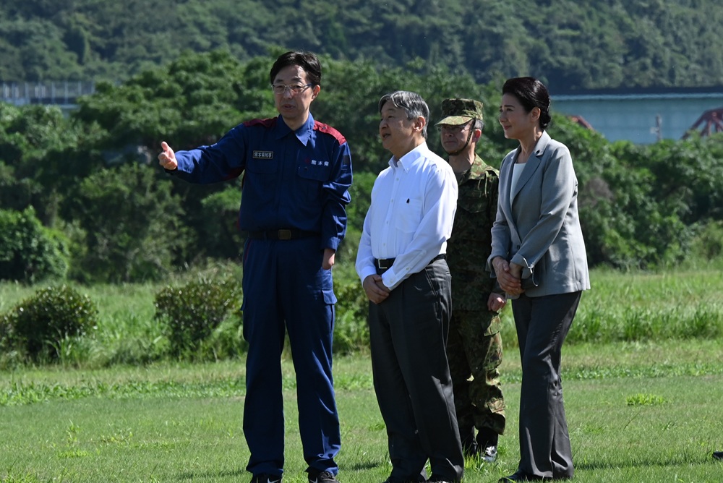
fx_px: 6028
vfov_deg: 4.6
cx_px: 362
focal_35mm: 300
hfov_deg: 6.9
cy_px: 242
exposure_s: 1/1000
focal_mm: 200
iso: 800
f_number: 10
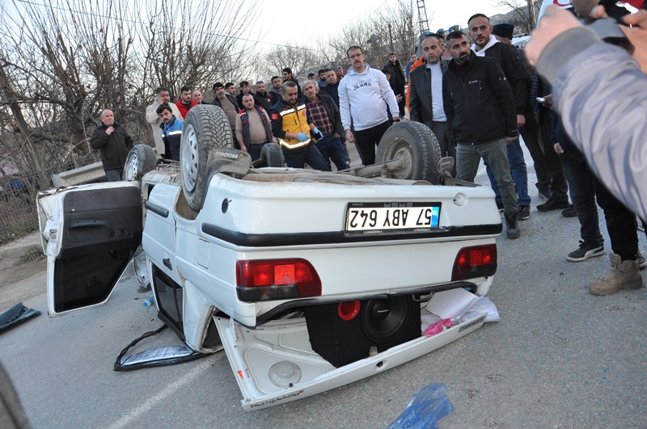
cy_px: 214
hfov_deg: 67.5
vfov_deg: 47.8
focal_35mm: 27
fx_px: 485
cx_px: 324
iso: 640
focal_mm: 18
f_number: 5.6
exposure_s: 1/200
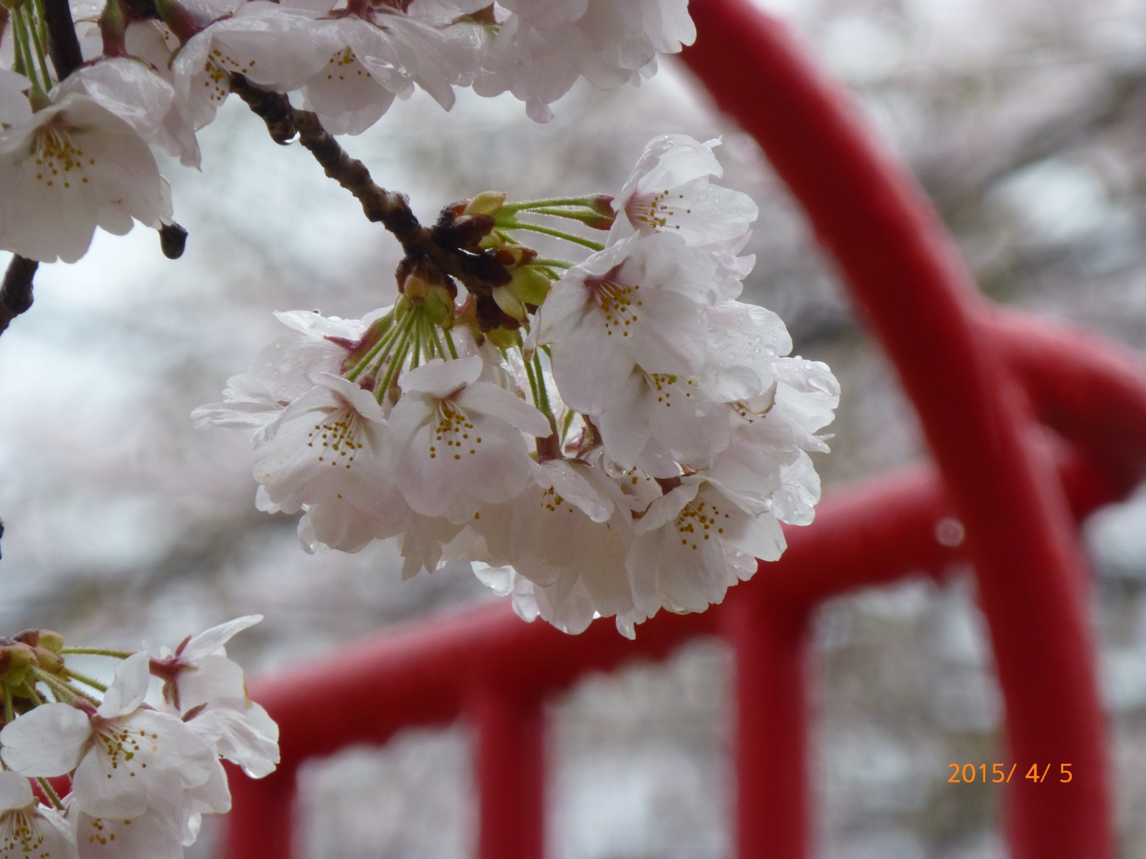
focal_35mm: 480
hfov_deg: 4.1
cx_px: 573
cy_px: 430
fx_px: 15891
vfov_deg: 3.1
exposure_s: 1/125
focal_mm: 86
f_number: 6.4
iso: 160
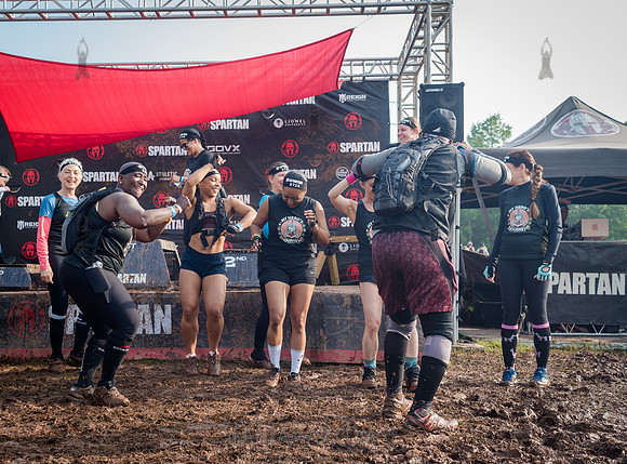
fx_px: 708
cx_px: 278
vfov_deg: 36.3
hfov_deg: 47.7
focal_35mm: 39
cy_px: 242
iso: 250
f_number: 5.6
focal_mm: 35
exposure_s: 1/320
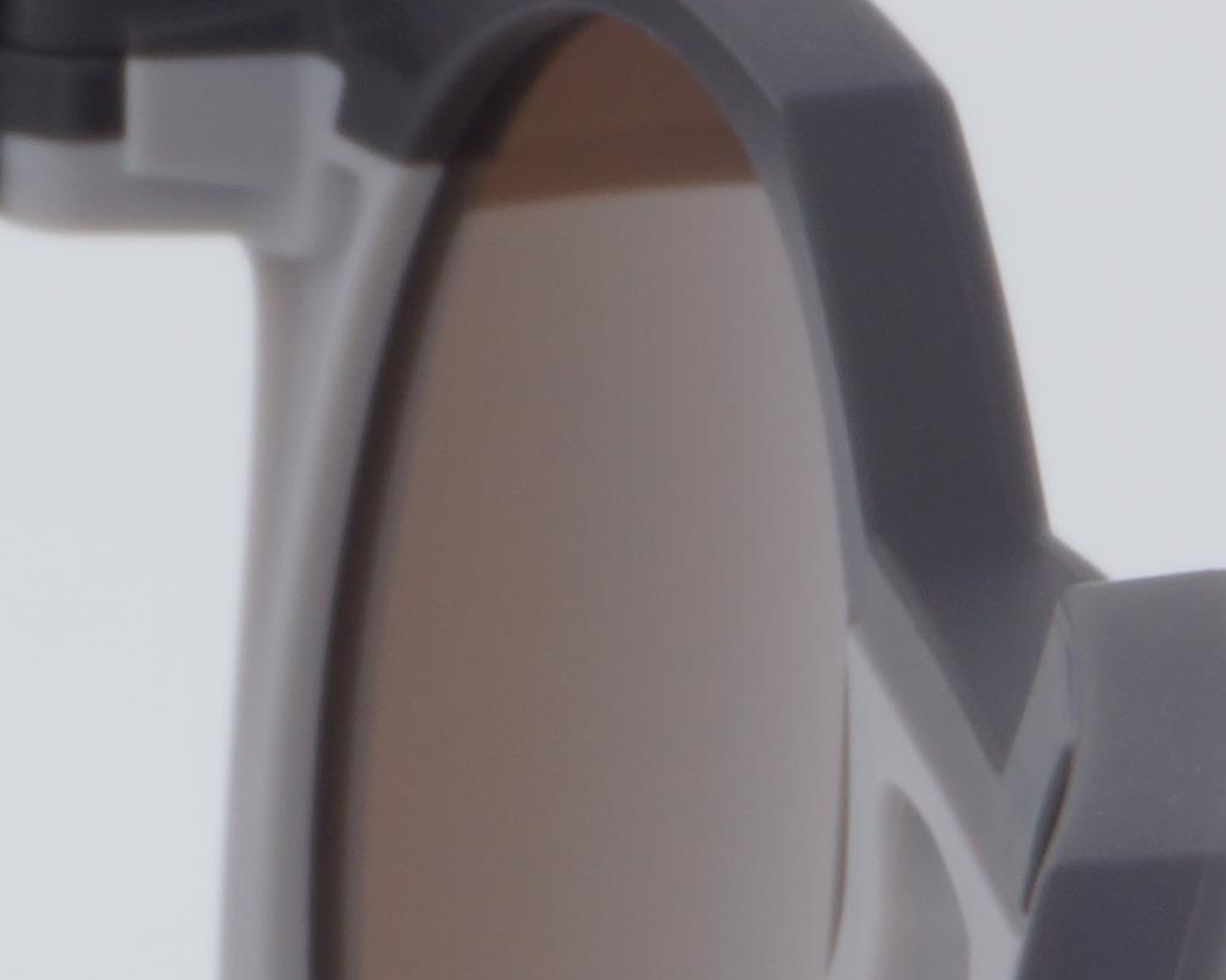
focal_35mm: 407
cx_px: -2085
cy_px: 1686
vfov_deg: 3.8
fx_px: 14765
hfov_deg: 4.6
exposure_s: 1/4
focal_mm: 50
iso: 100
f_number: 32
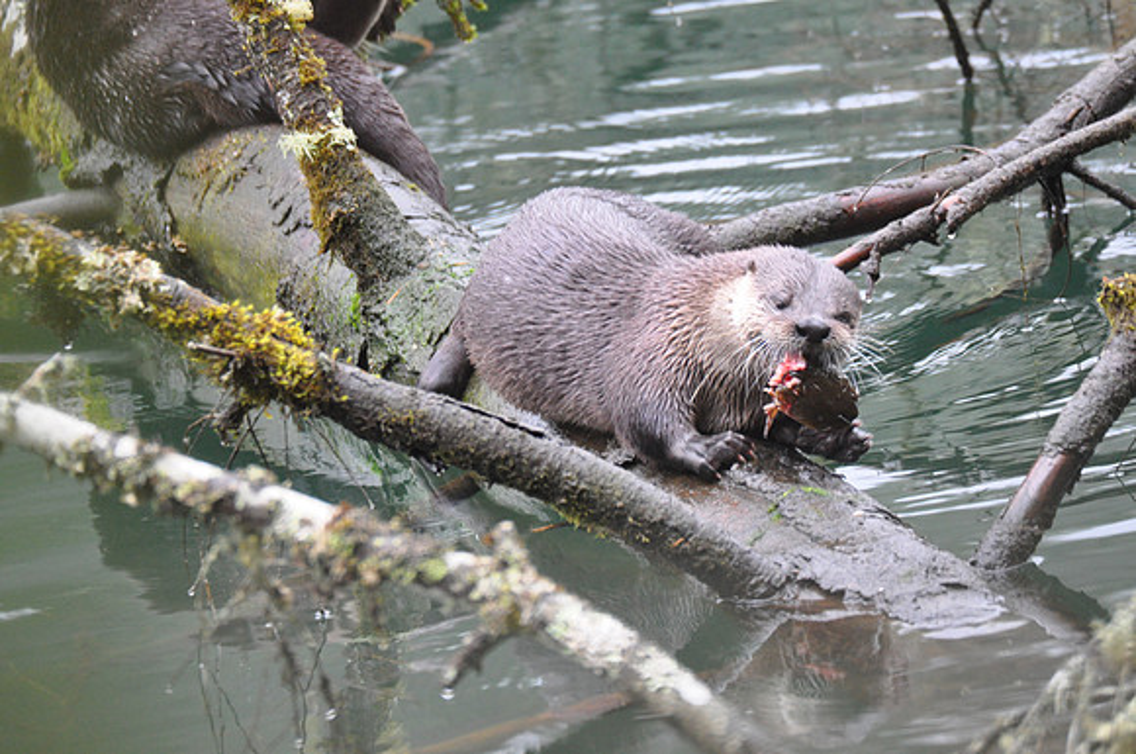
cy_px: 377
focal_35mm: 900
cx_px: 568
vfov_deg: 1.5
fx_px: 28360
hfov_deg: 2.3
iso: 1600
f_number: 6.3
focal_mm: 600
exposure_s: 1/50
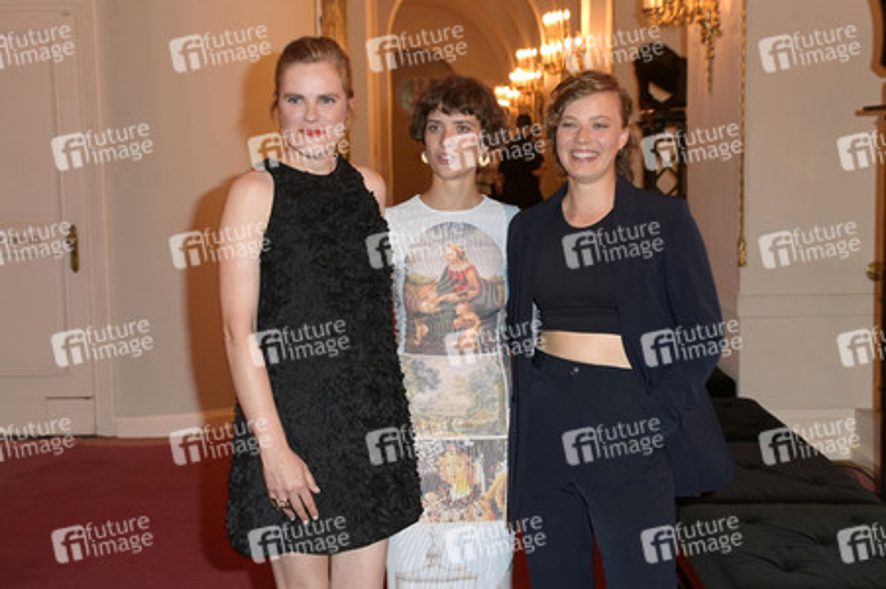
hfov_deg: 48.5
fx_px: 984
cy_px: 294
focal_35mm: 40
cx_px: 443
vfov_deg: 33.4
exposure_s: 1/60
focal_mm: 40
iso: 800
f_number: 5
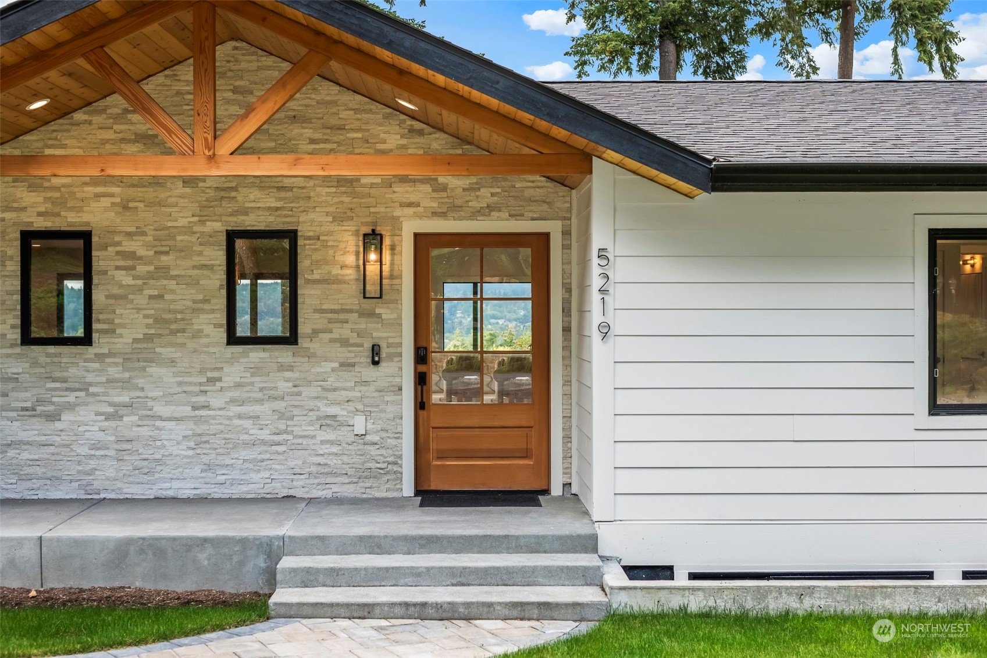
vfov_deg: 27.0
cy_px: 329
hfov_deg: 39.6
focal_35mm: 50
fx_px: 1371
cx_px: 494
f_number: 3.5
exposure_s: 1/100
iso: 200
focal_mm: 50
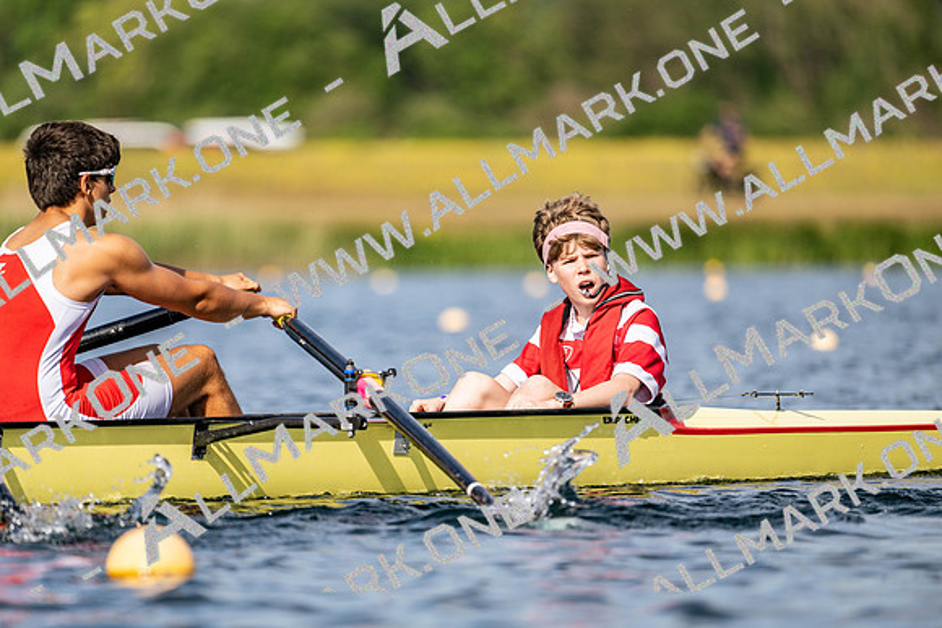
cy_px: 314
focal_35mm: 400
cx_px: 471
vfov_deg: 3.4
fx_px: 10469
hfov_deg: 5.2
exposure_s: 1/2500
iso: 160
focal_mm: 400
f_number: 4.5
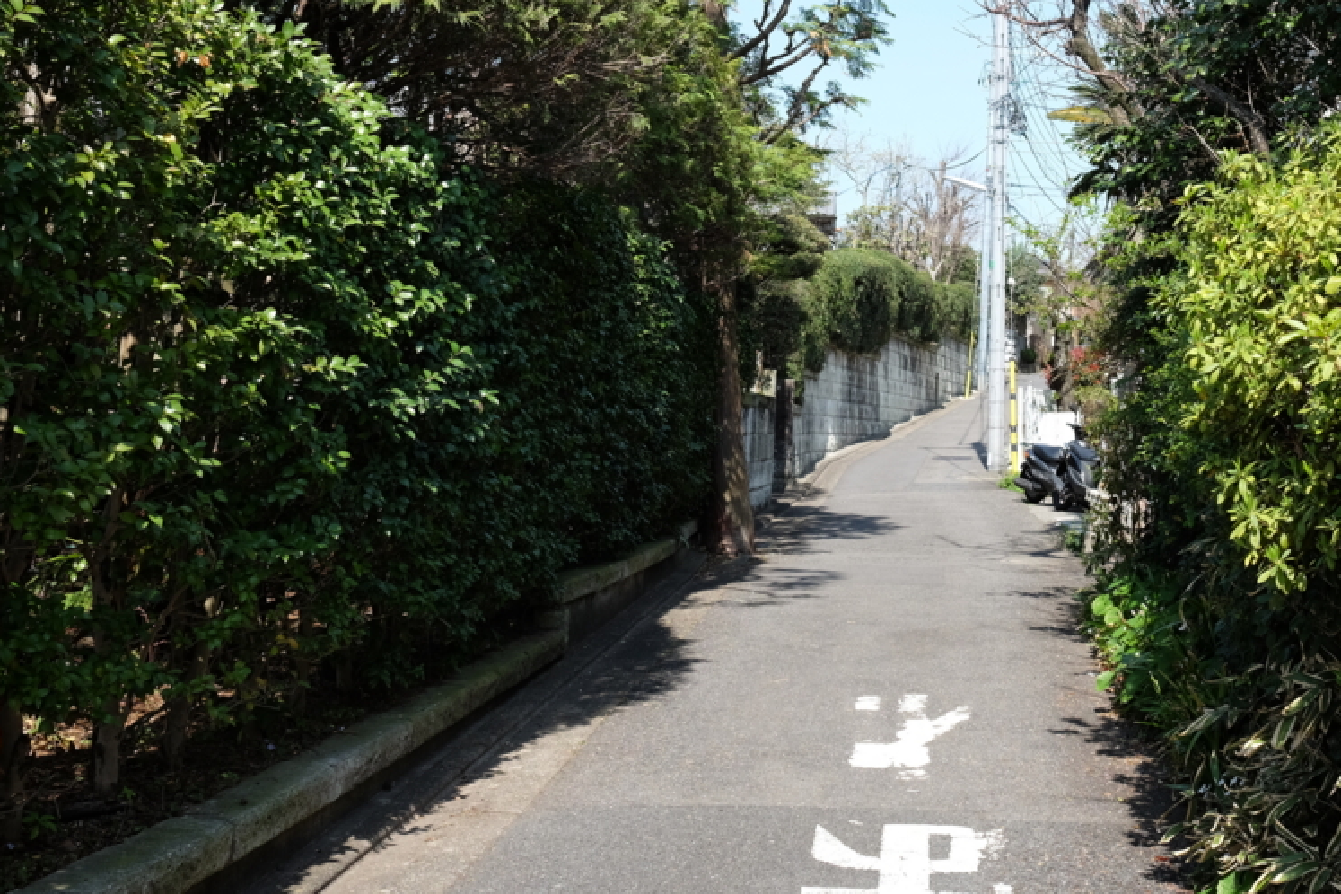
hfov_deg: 40.8
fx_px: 1788
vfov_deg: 28.0
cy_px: 351
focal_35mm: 48
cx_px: 856
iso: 200
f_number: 5.6
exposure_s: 1/280
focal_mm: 23
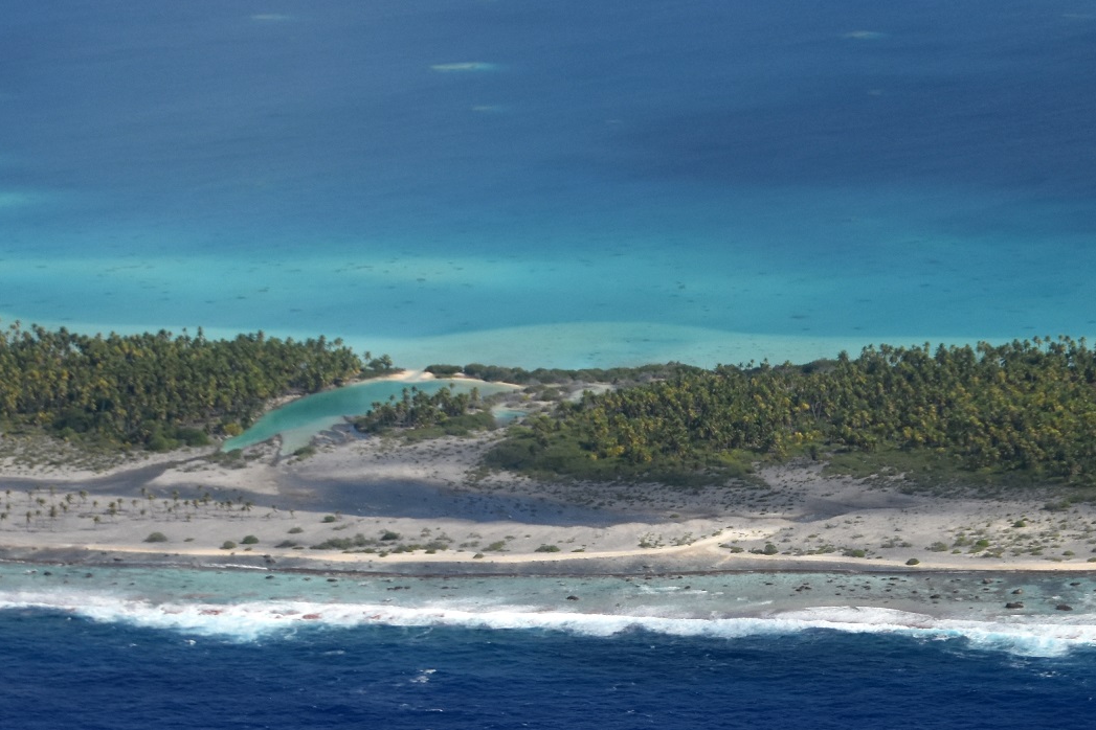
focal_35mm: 172
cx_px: 986
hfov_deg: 11.9
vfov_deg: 8.0
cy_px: 594
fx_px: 5236
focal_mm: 50
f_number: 4.8
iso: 400
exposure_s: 1/4000
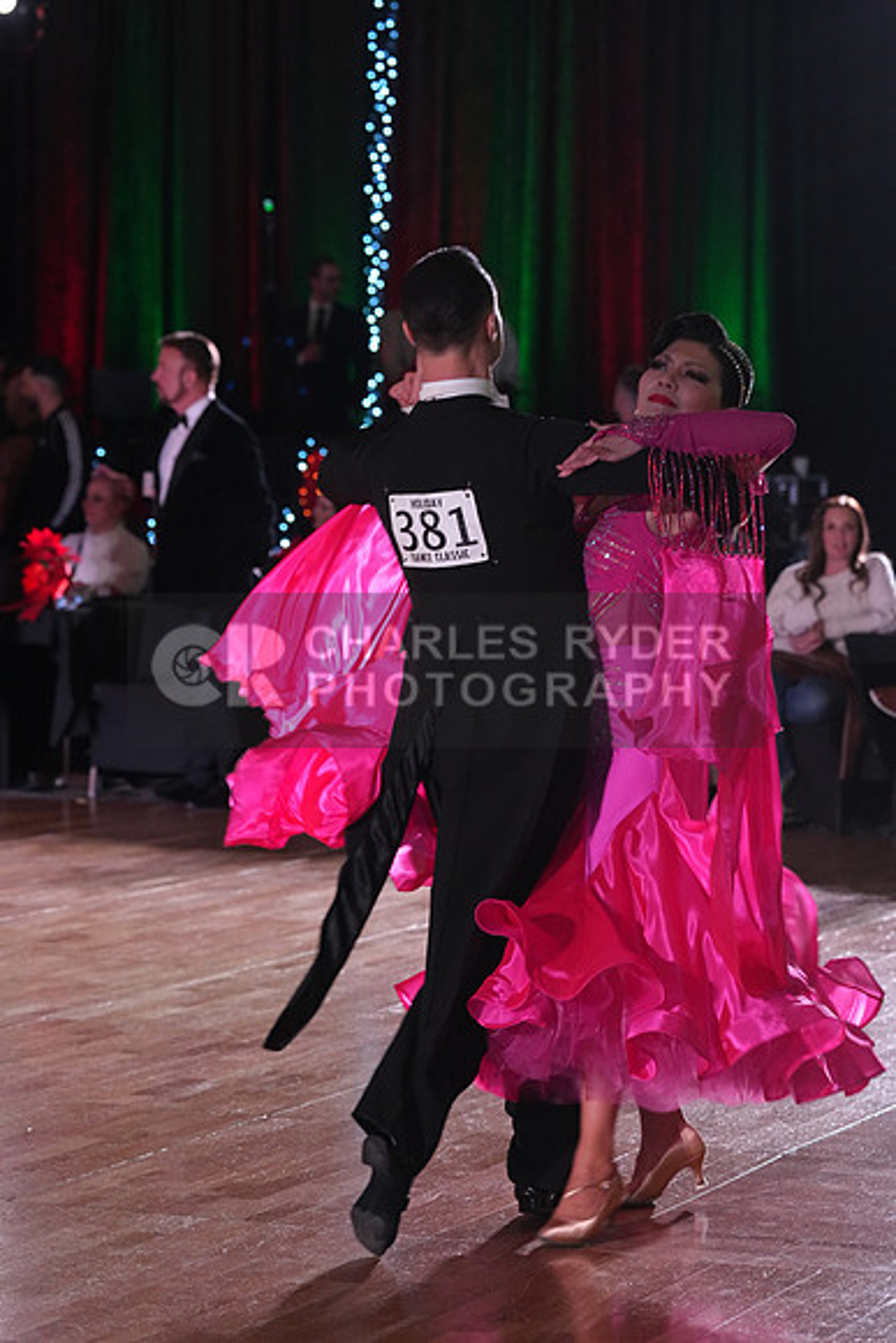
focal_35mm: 115
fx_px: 4290
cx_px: 448
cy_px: 672
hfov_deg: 11.9
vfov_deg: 17.8
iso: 4000
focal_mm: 115
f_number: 5
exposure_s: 1/200
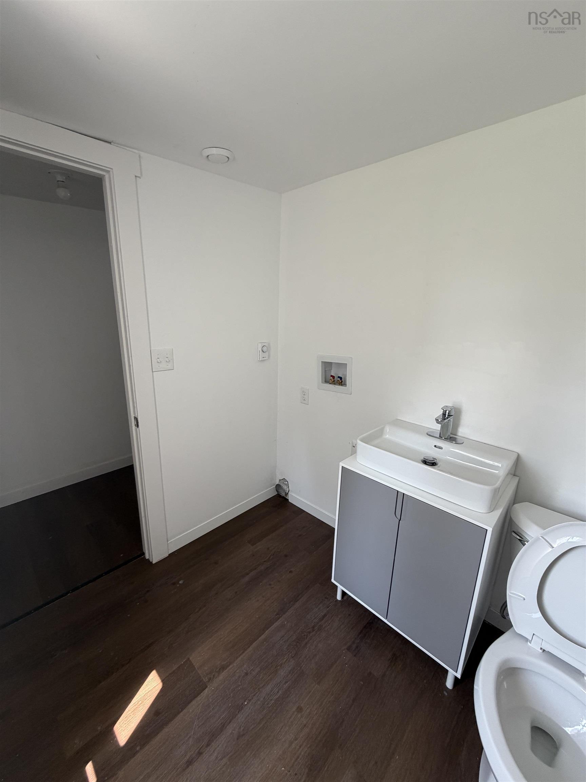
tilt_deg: -15.0
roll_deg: -1.8
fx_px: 316
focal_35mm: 14
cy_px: 391
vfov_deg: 102.1
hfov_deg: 85.7
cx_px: 293
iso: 125
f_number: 2.2
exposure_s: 1/121
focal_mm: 2.22
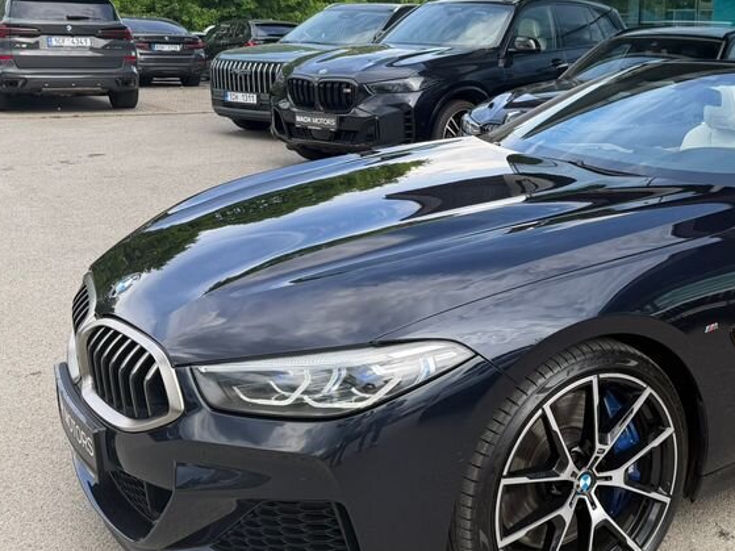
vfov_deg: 32.6
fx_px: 934
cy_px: 185
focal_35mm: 44
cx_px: 577
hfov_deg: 41.3
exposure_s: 1/1139
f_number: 1.78
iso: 100
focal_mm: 6.76
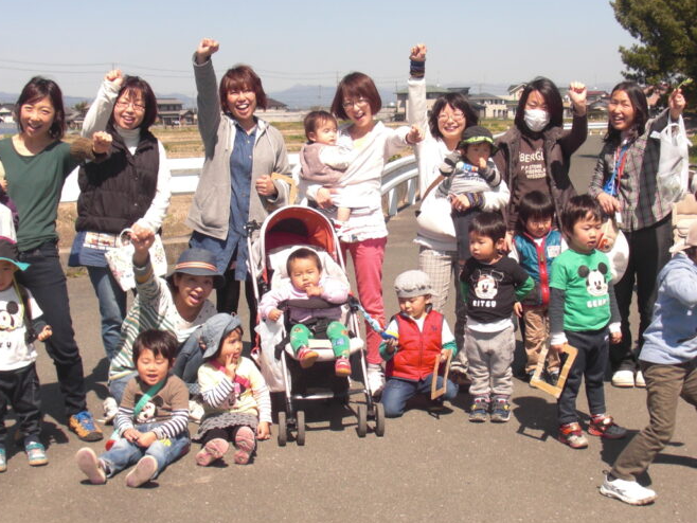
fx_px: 1128
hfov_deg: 34.3
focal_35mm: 56
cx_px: 375
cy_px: 273
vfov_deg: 26.1
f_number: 7.9
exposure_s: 1/125
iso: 50
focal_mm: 6.3
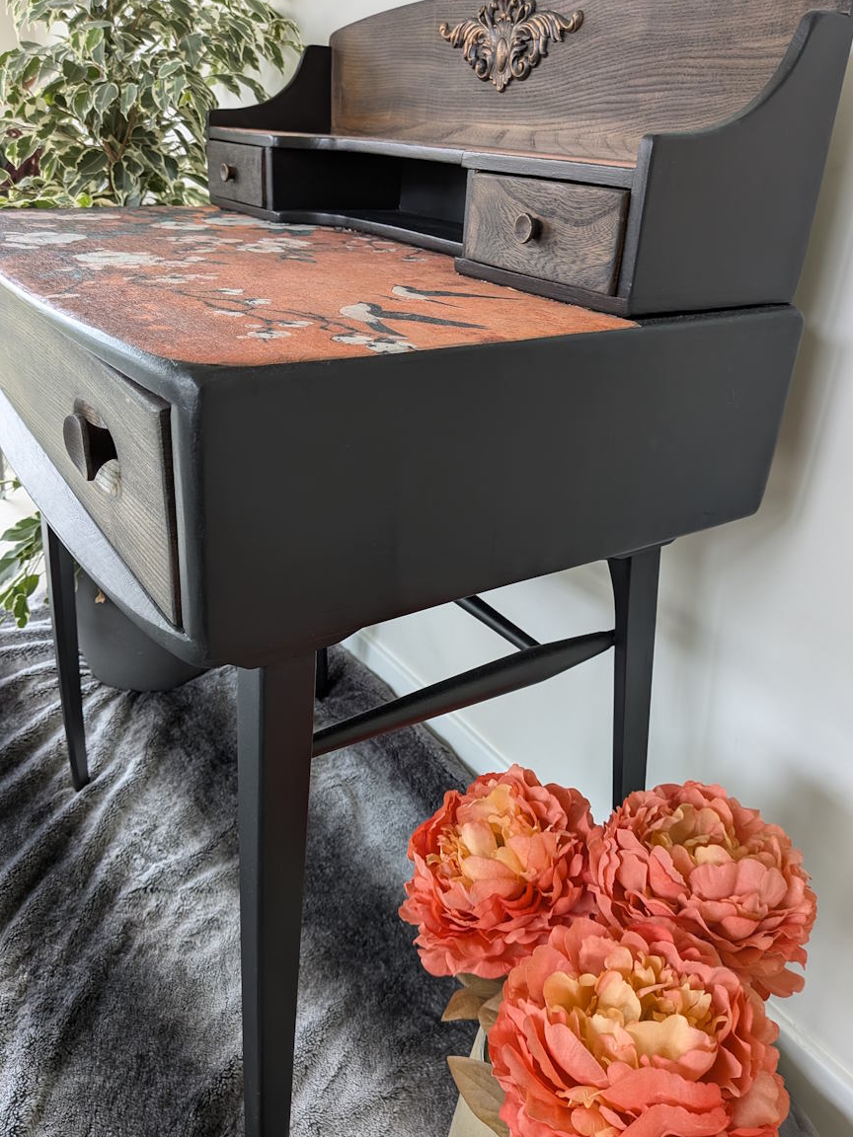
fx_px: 821
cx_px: 435
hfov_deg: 54.9
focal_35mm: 25
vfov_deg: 69.4
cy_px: 563
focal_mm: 4.53
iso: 71
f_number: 1.7
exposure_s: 1/50
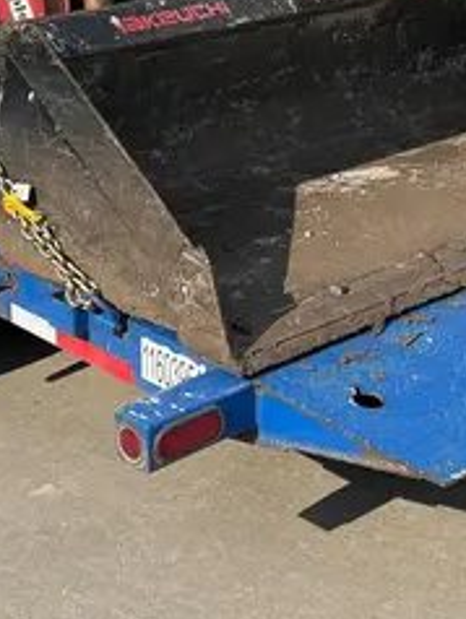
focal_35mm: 80
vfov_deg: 23.4
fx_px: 1433
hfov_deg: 18.2
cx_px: 60
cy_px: -1
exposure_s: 1/3413
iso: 50
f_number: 1.6
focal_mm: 5.1
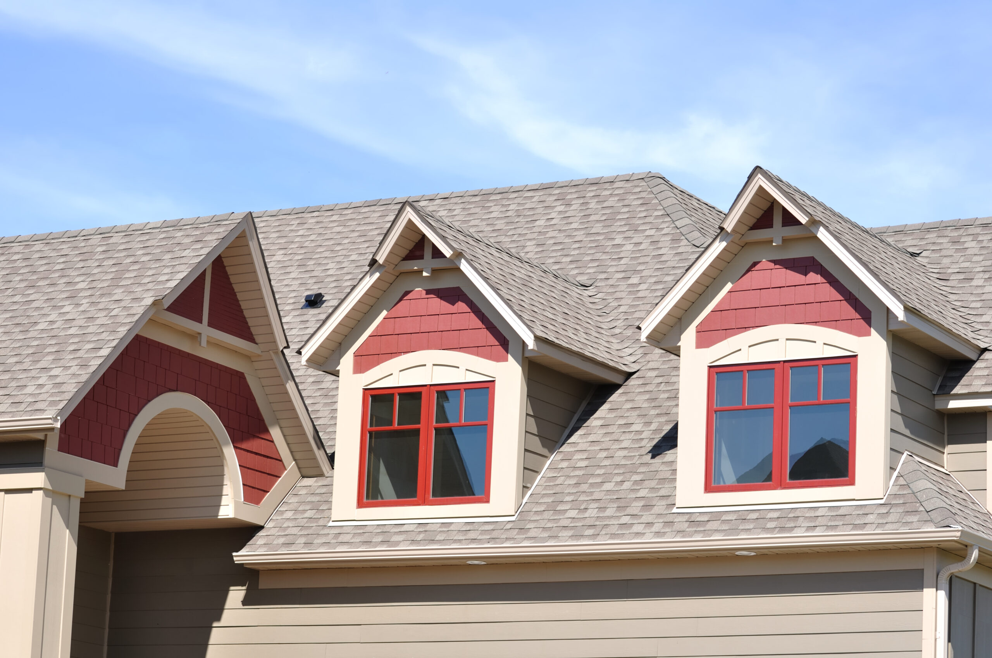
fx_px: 2890
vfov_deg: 13.0
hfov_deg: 19.5
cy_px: 329
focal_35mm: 105
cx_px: 496
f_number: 8
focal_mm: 70
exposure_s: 1/200
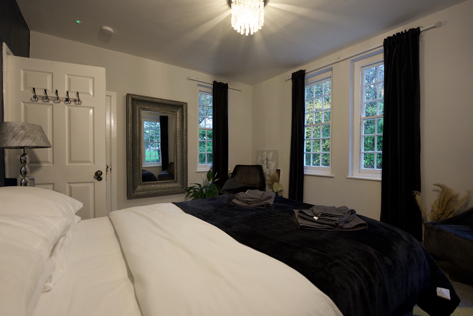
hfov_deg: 96.7
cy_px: 158
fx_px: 210
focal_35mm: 16
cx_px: 236
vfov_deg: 73.7
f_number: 3.5
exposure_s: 1/100
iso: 2000
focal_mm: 16
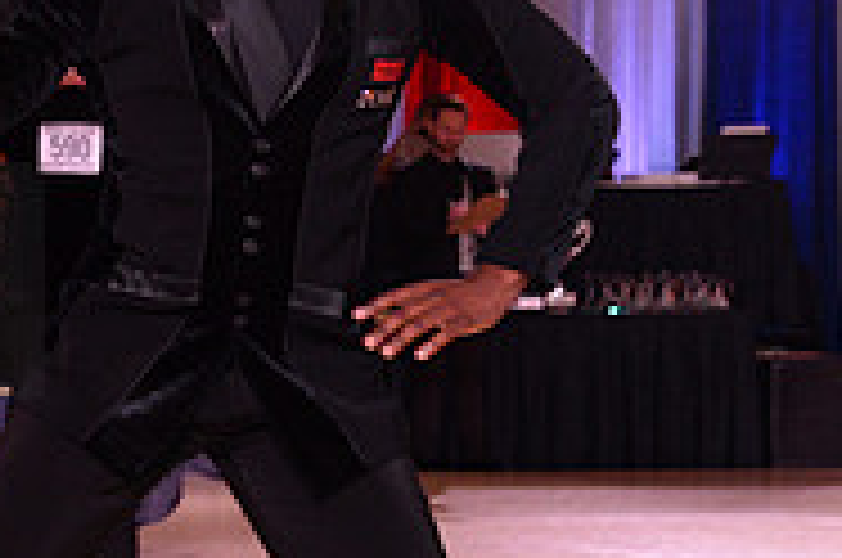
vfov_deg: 9.6
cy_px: 281
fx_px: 3339
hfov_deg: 13.5
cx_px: -446
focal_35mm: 143
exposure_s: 1/250
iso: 2500
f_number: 7.1
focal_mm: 46
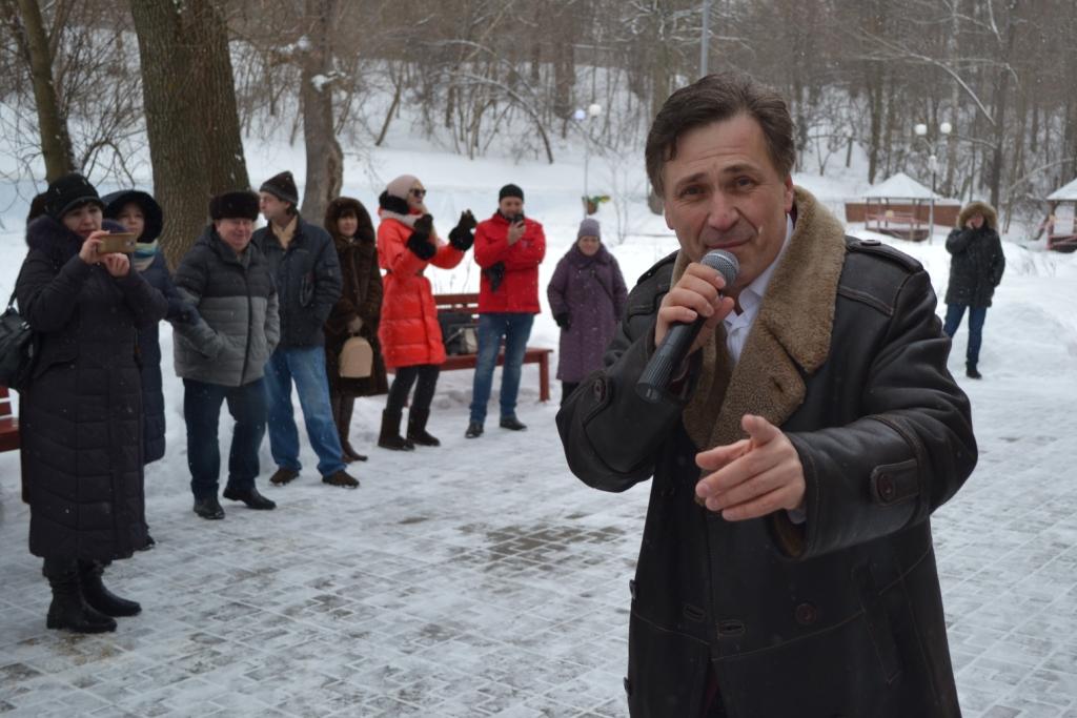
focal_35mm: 36
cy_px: 359
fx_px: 1077
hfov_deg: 53.1
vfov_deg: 36.9
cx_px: 538
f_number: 4
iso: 100
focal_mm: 24
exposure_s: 1/250
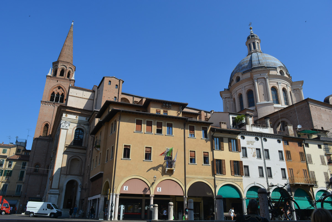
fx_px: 249
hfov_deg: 67.4
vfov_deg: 47.9
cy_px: 111
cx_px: 166
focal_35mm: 27
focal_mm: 18
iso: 100
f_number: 9
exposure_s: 1/320
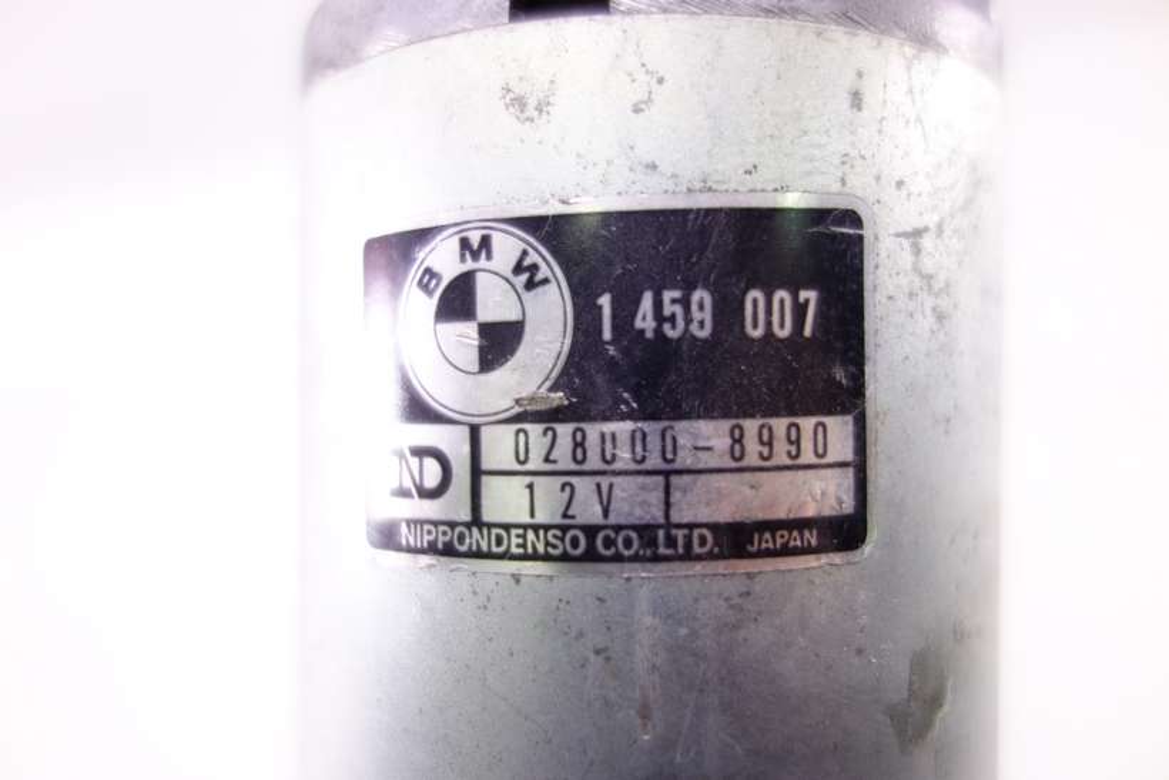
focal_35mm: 28
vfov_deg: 46.4
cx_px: 584
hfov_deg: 65.5
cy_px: 390
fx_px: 909
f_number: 1.8
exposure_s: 1/80
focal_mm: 10.4
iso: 125
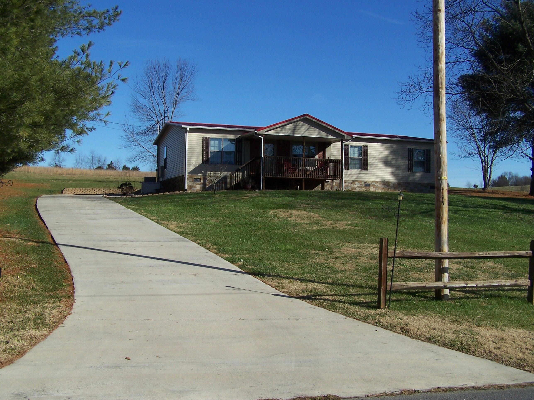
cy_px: 200
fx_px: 586
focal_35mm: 38
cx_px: 267
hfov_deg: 49.0
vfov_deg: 37.7
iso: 80
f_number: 4
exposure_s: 1/750
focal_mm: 6.3
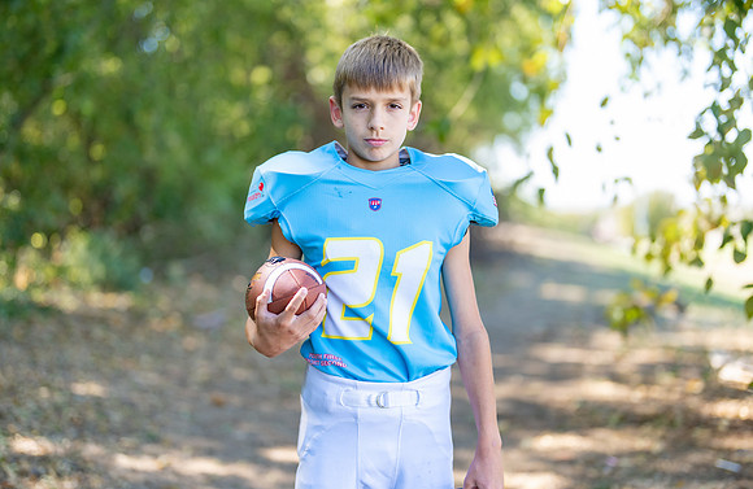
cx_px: 387
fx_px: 1180
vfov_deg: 23.4
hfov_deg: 35.4
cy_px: 248
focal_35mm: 57
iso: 100
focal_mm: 50
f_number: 1.2
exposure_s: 1/800
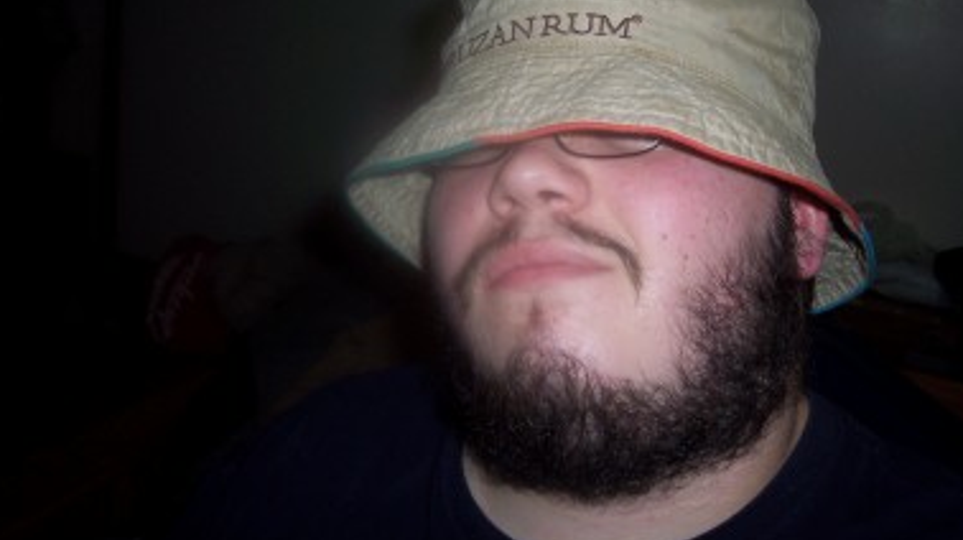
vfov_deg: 26.5
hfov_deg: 45.5
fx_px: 1148
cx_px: 492
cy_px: 247
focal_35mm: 45
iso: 100
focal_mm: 8
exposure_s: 1/60
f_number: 2.8
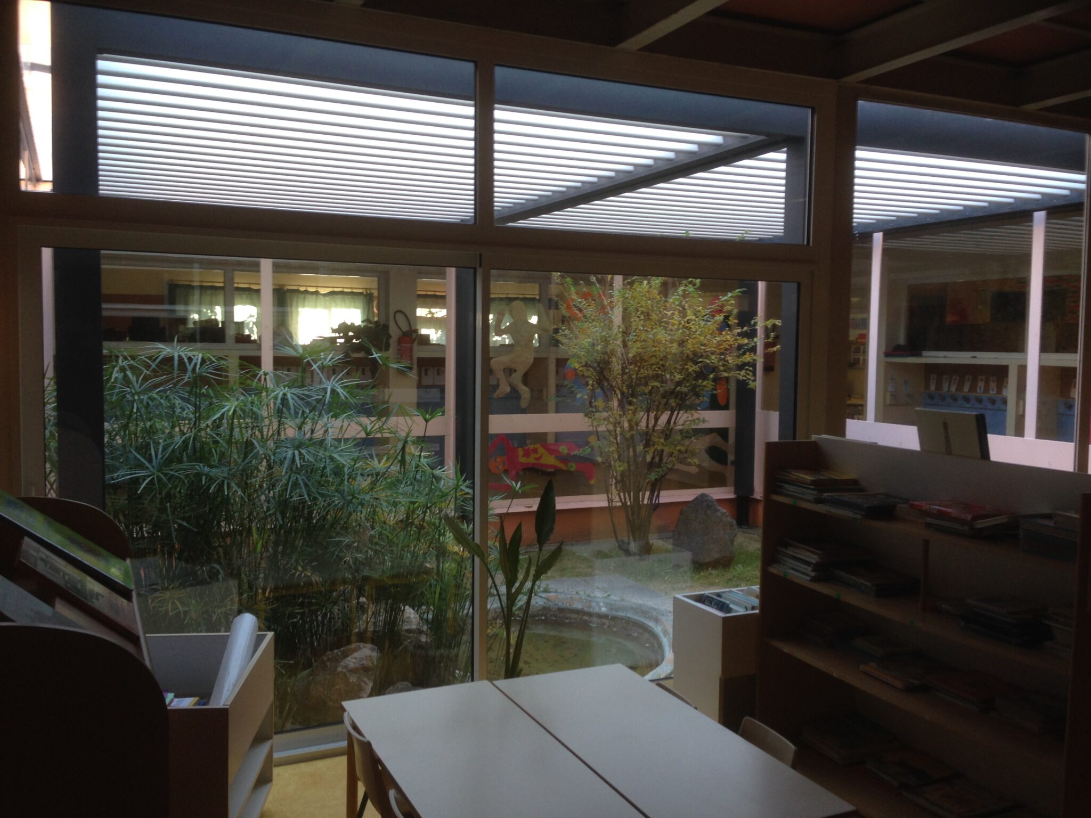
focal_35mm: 33
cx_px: 546
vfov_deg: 42.9
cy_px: 409
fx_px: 1040
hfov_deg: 55.4
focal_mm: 4.12
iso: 50
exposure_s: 1/24
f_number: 2.4
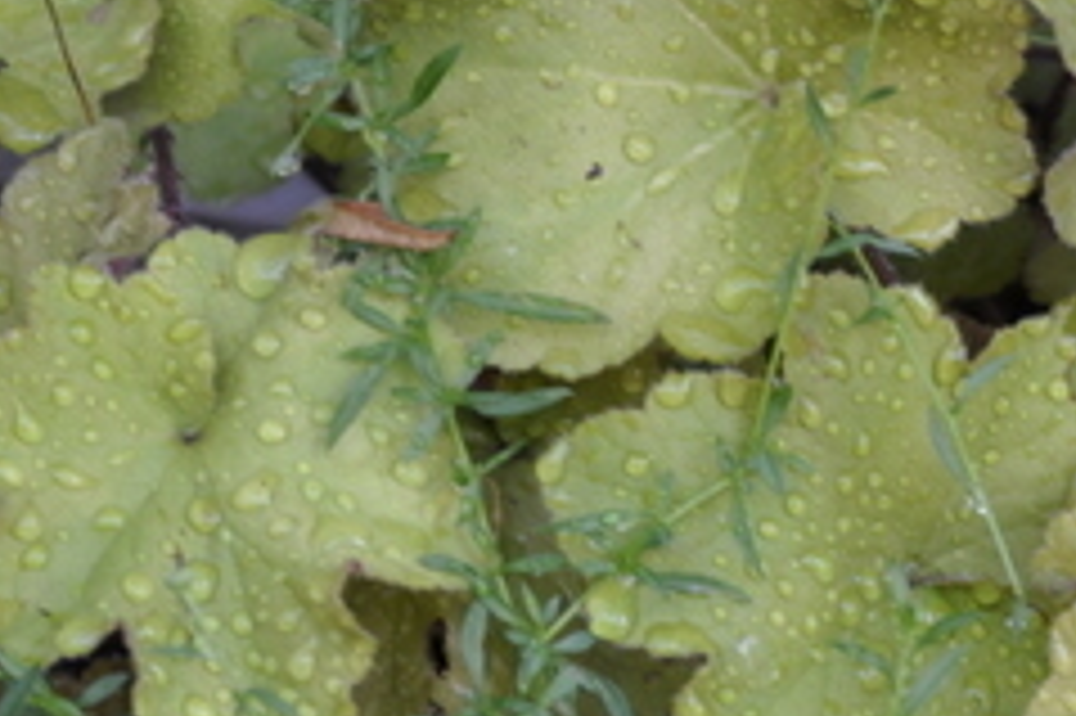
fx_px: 7795
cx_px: 968
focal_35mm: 261
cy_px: 405
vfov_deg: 5.3
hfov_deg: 7.9
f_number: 5.6
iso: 200
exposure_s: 1/30
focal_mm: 52
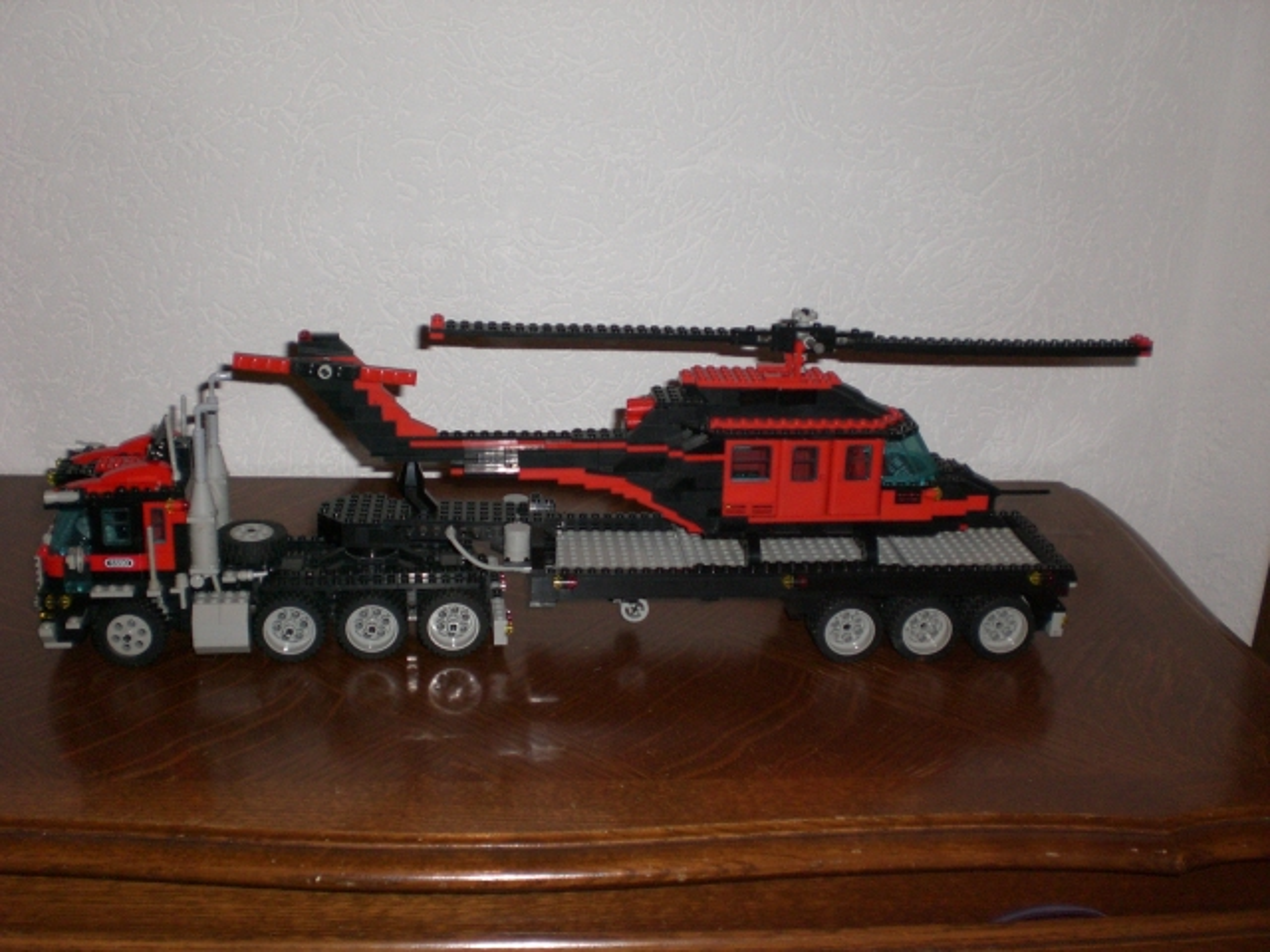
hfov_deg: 49.0
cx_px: 635
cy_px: 476
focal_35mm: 38
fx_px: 1394
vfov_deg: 37.7
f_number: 3.1
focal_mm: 6.3
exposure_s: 1/60
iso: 200
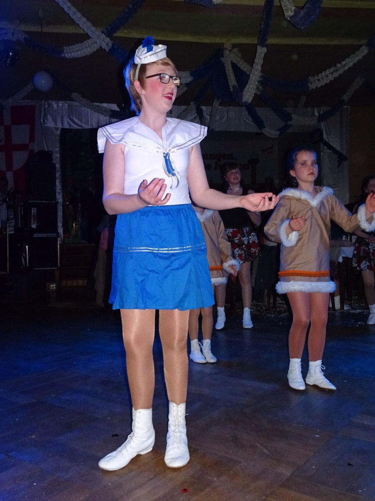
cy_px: 250
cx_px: 188
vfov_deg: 56.8
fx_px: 462
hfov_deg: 44.2
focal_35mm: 32
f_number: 4
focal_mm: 5.43
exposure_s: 1/320
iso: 800
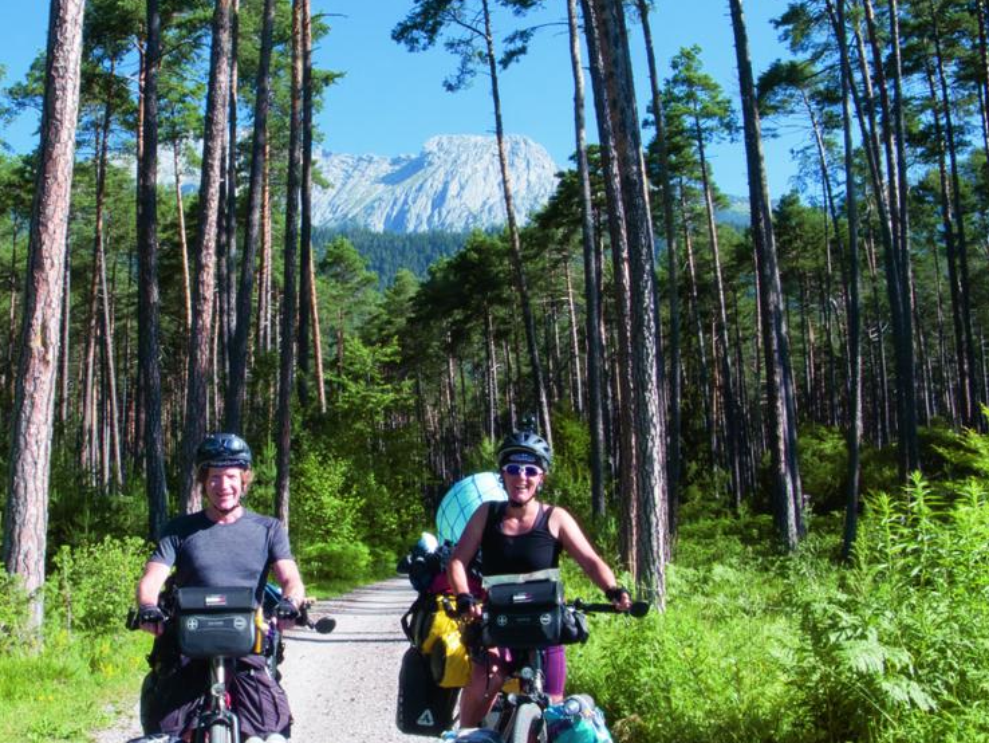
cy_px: 403
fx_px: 1115
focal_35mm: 39
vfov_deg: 36.8
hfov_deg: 46.8
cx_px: 300
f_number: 22
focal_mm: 12
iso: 500
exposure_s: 1/60
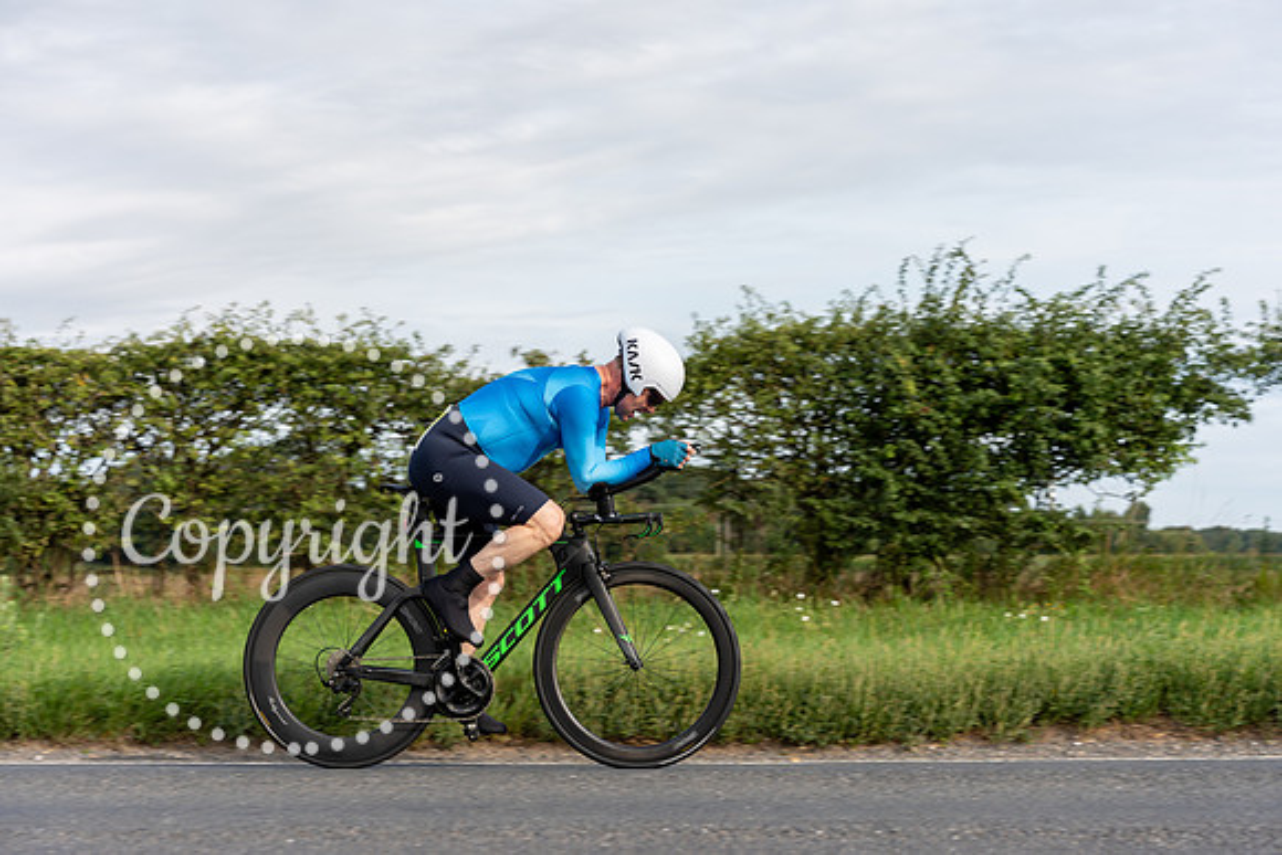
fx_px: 2208
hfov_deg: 32.4
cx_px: 641
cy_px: 428
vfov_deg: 21.9
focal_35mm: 62
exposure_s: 1/640
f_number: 4.5
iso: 125
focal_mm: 62
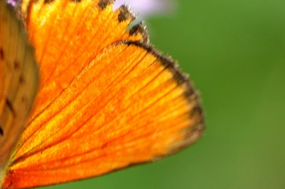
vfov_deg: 4.5
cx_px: 69
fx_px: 2411
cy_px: 99
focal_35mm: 305
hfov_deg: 6.8
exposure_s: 1/500
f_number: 5.6
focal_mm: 120
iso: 200
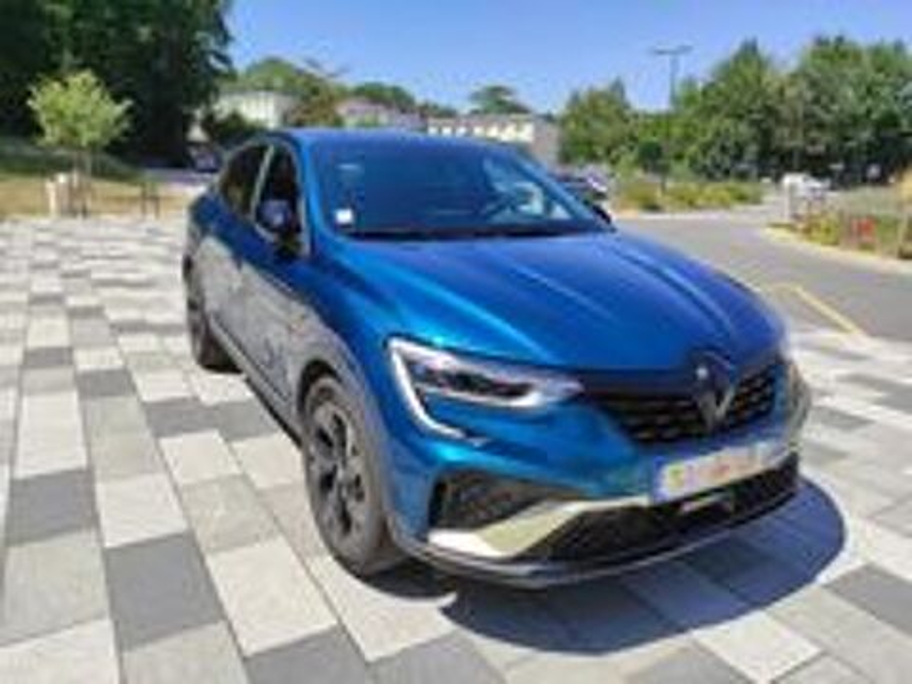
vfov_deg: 54.9
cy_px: 342
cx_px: 456
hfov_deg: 69.4
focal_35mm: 25
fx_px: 659
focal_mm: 5.43
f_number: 1.89
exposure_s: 1/1919
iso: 100
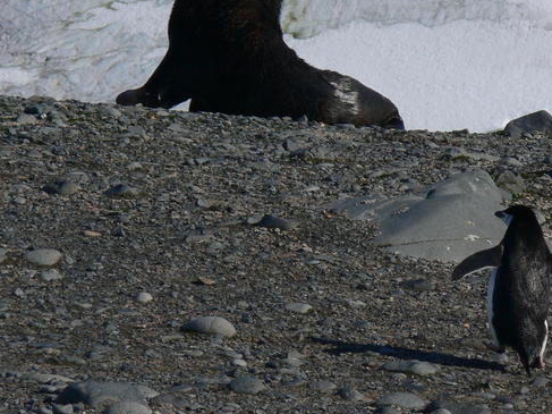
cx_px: 328
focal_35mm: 573
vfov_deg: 2.6
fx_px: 9135
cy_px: 151
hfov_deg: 3.5
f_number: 8
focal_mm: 58
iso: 80
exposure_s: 1/500
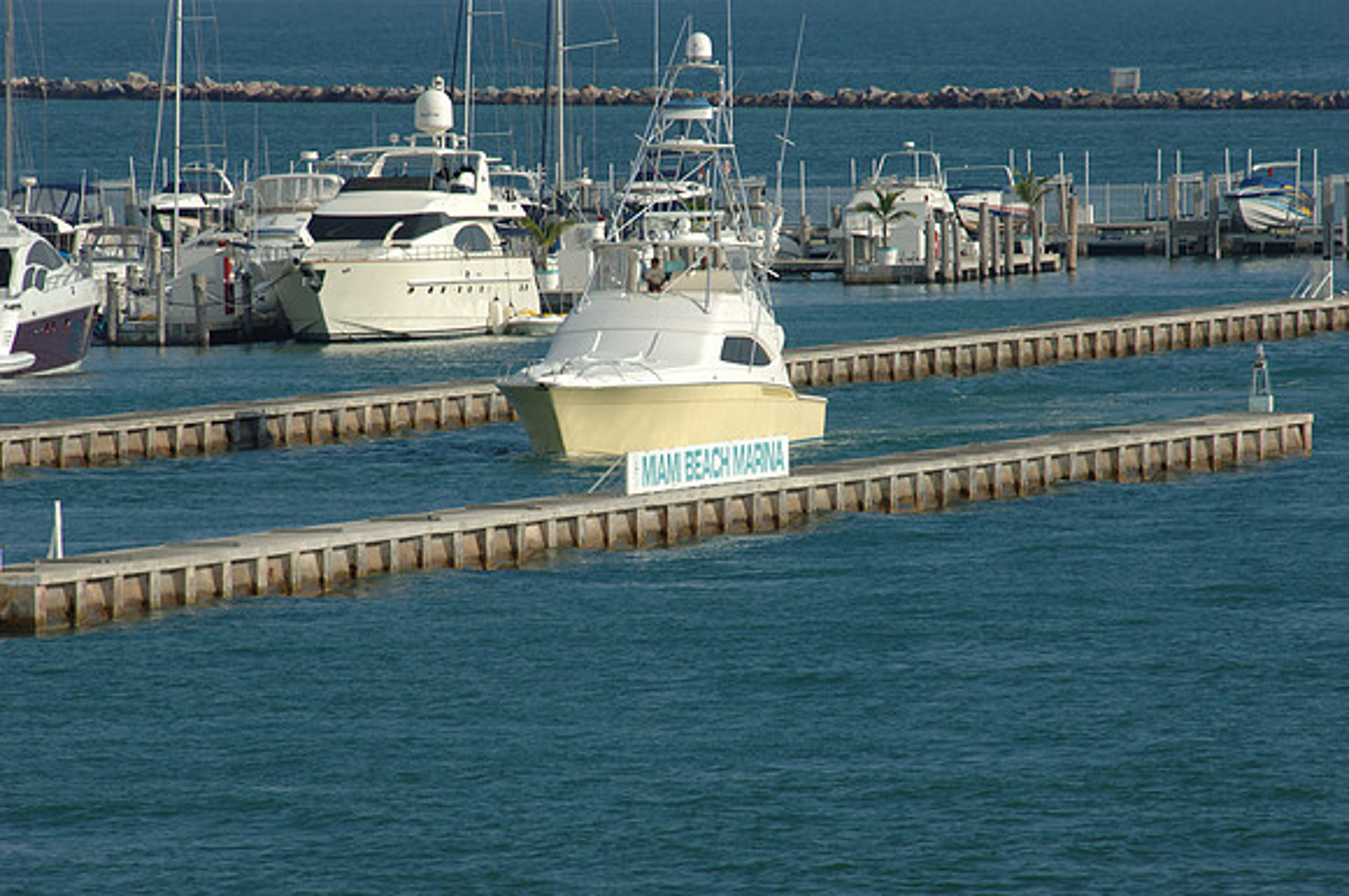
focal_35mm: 600
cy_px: 448
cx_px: 674
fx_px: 22452
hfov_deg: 3.4
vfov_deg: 2.3
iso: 100
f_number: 9
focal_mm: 400
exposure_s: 1/320
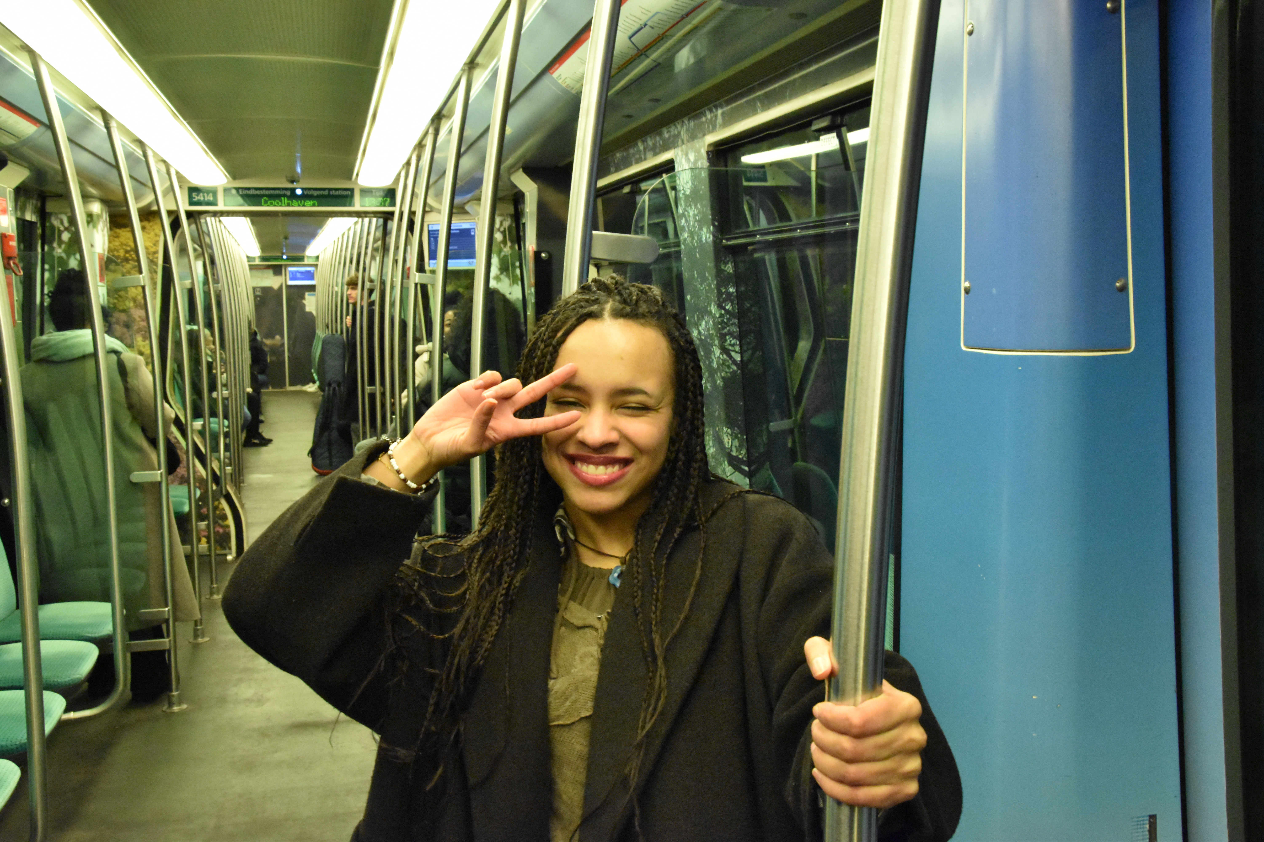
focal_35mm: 36
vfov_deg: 36.9
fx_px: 1264
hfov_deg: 53.1
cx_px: 632
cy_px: 421
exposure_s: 1/60
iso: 8000
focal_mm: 24
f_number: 10
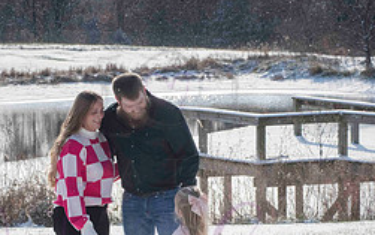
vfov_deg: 8.9
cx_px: 173
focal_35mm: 146
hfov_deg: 14.3
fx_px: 1492
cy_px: 225
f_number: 16
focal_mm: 80
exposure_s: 1/1000
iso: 640
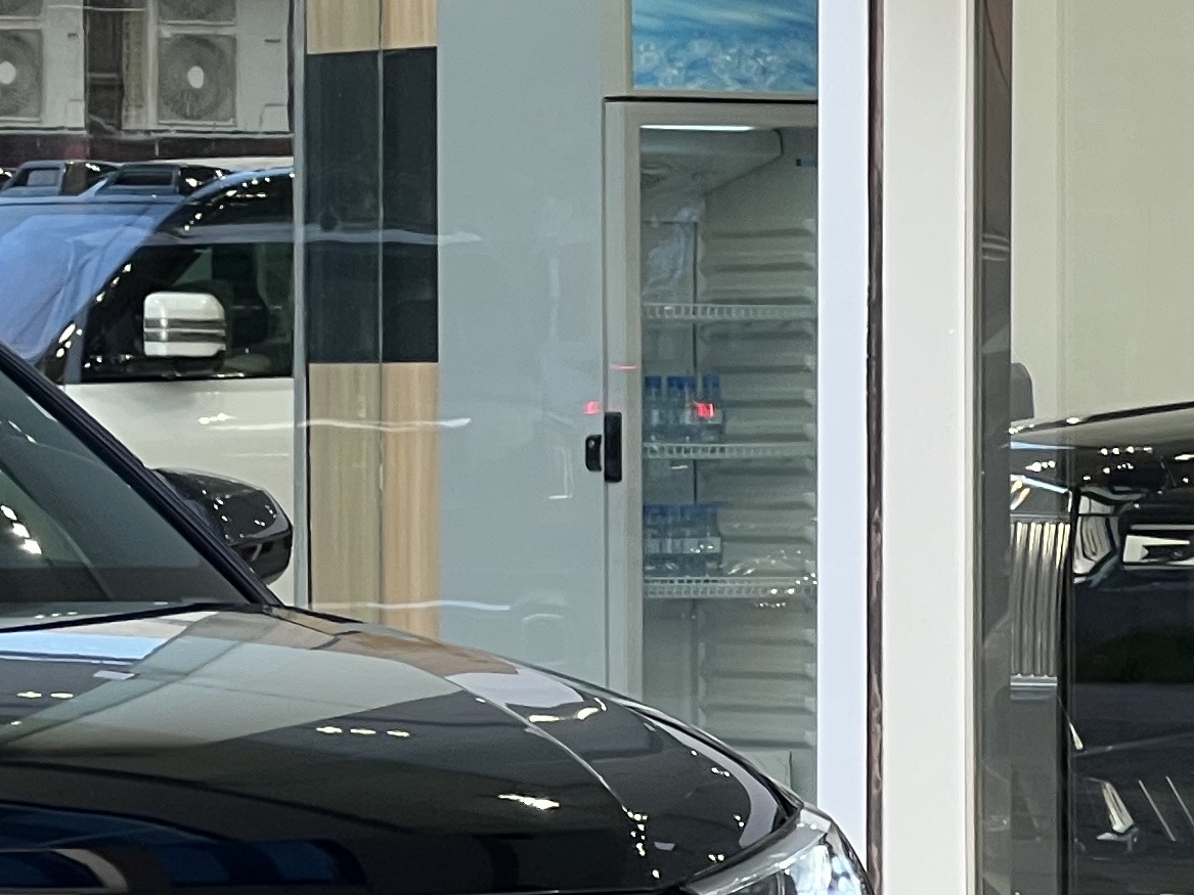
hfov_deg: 7.3
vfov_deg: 5.6
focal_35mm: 266
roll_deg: +0.5
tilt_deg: -1.2
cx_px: -517
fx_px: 9174
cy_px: 654
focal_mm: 9
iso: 50
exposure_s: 1/120
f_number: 2.8
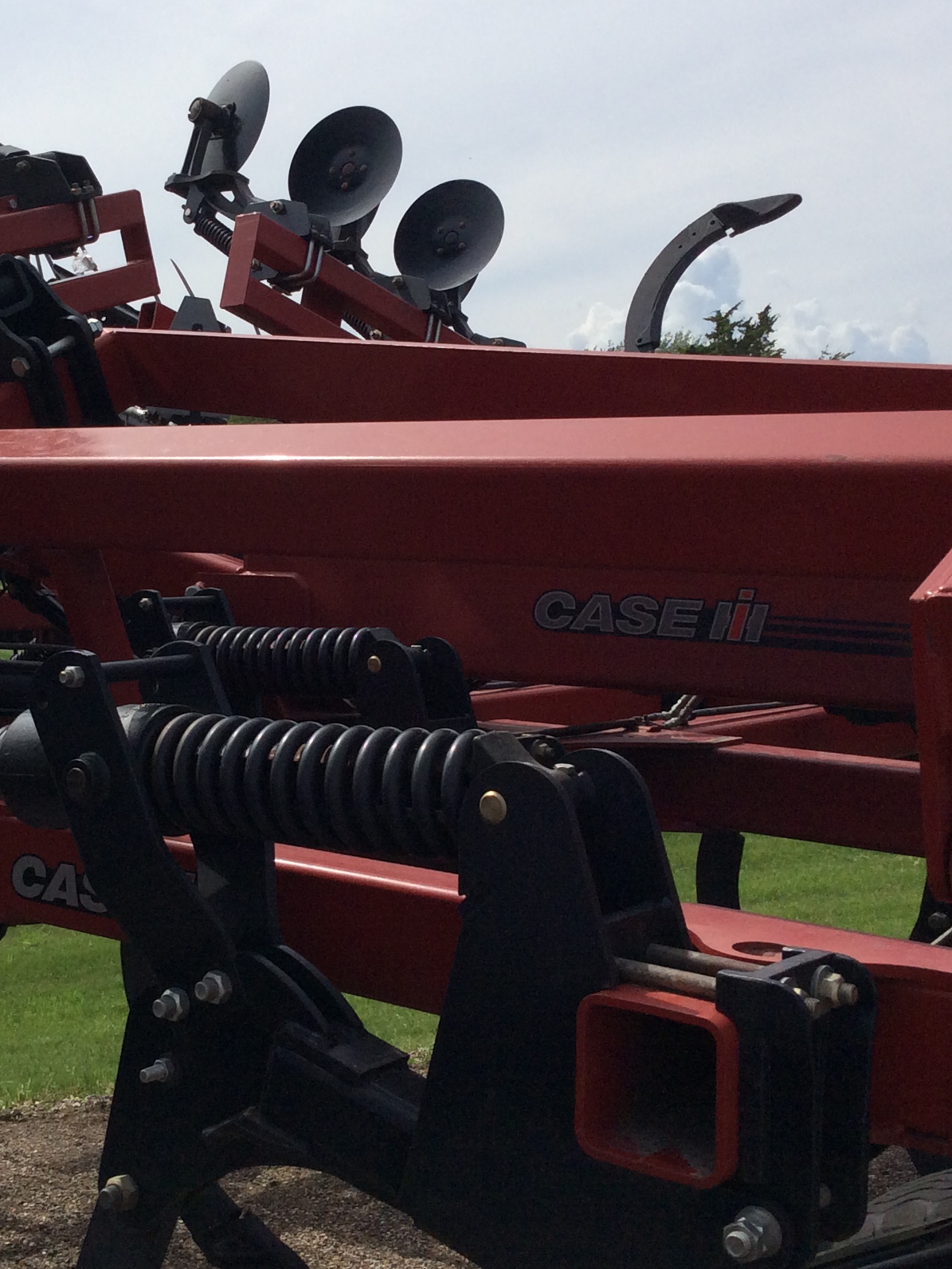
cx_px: 289
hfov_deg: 27.8
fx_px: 1907
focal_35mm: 52
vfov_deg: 36.8
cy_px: 549
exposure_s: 1/2865
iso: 32
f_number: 2.4
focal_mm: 3.3
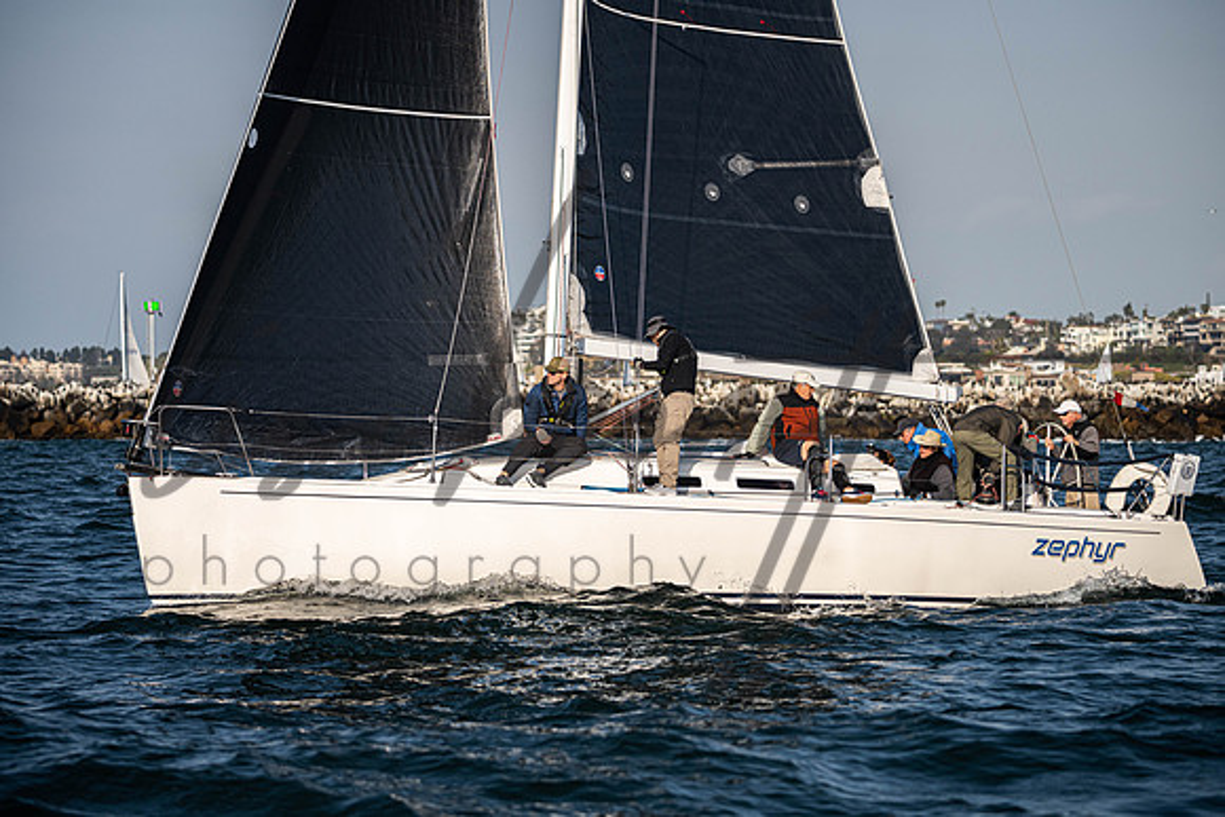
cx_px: 636
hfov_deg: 12.0
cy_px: 407
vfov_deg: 8.0
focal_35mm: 171
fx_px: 5818
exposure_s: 1/4000
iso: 400
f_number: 4.8
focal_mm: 160
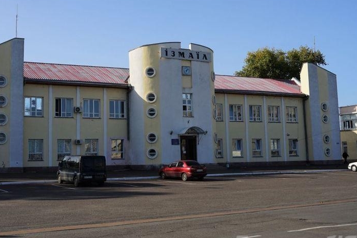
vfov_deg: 26.6
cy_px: 86
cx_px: 133
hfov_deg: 38.9
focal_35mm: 51
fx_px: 502
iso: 100
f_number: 10
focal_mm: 34.4
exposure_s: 1/200
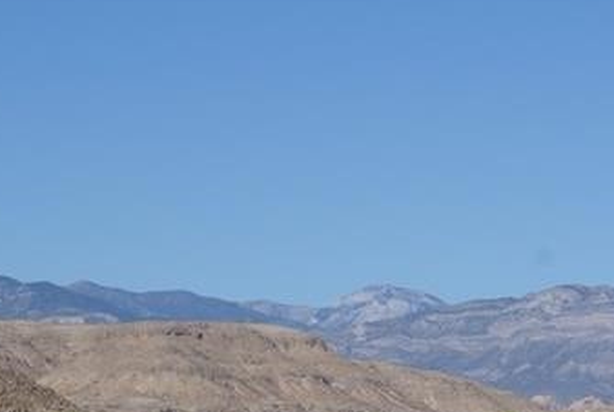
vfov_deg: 5.5
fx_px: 4254
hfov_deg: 8.2
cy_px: 460
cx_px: 585
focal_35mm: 249
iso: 100
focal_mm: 70
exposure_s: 1/250
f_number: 13
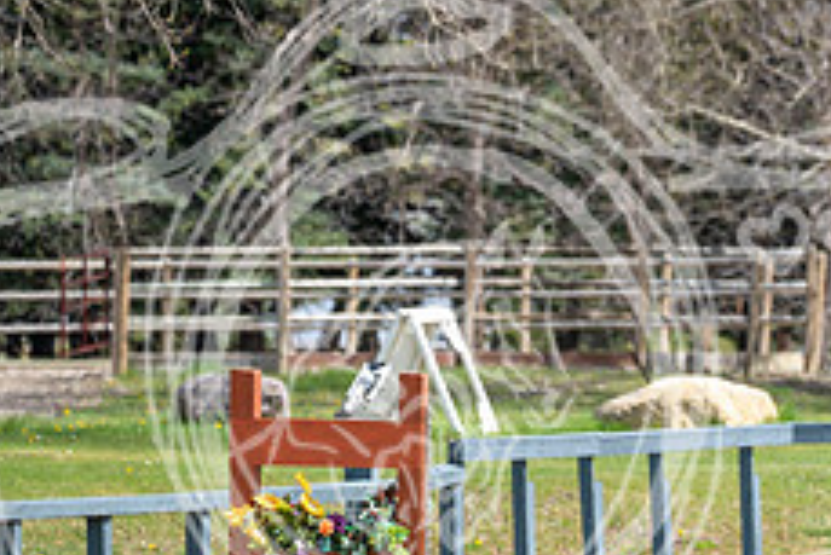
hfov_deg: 3.3
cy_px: 317
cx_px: 958
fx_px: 14274
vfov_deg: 2.2
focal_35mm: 618
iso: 100
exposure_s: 1/400
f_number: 5.6
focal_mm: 244
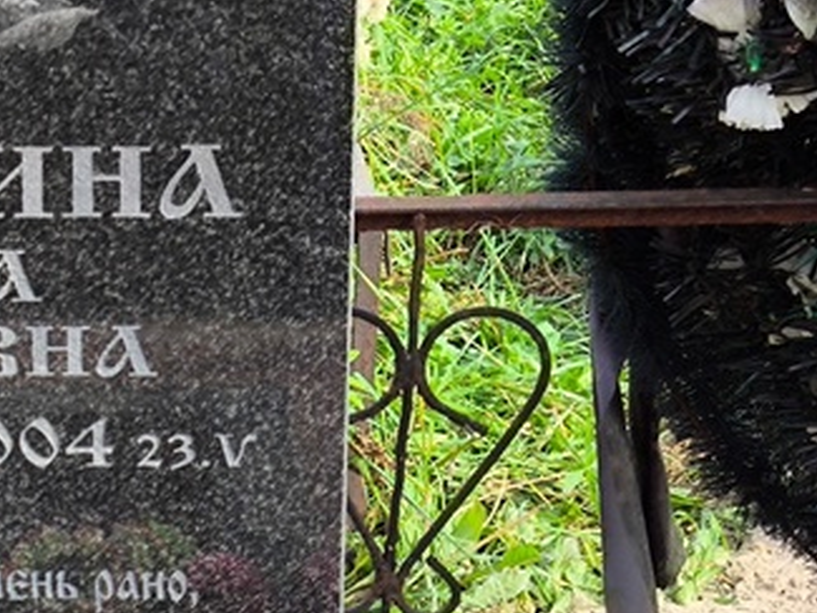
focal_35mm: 123
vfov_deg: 12.1
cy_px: 261
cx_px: -180
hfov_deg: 15.4
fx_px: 2904
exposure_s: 1/237
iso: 50
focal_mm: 4.71
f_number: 1.7
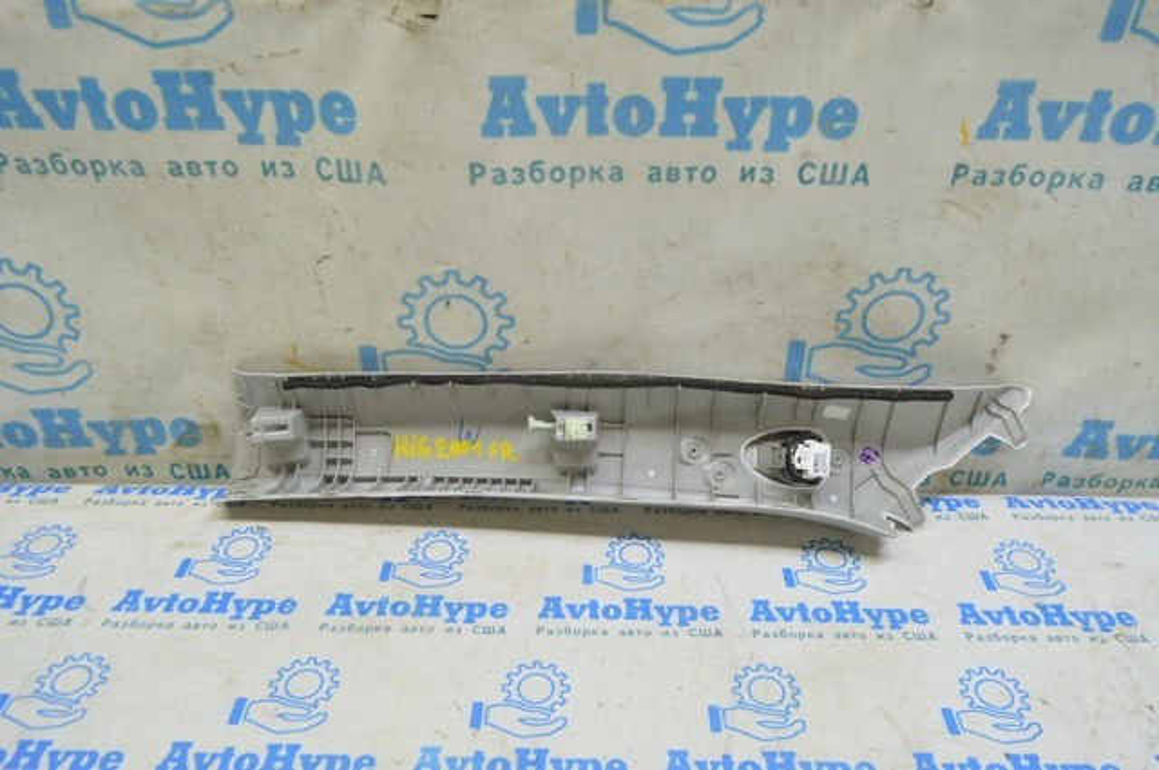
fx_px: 868
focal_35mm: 27
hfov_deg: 67.4
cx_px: 580
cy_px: 385
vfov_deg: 47.8
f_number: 5.6
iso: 400
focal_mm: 18
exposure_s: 1/20
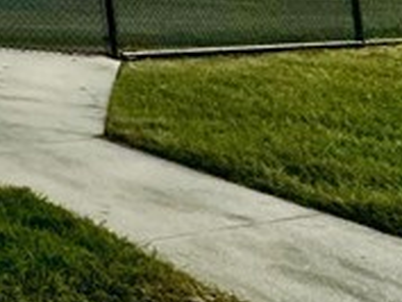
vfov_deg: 15.4
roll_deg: +0.1
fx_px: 941
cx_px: -511
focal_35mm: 81
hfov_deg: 15.6
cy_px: -261
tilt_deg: +9.7
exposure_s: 1/60
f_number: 2.2
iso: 320
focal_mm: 2.22
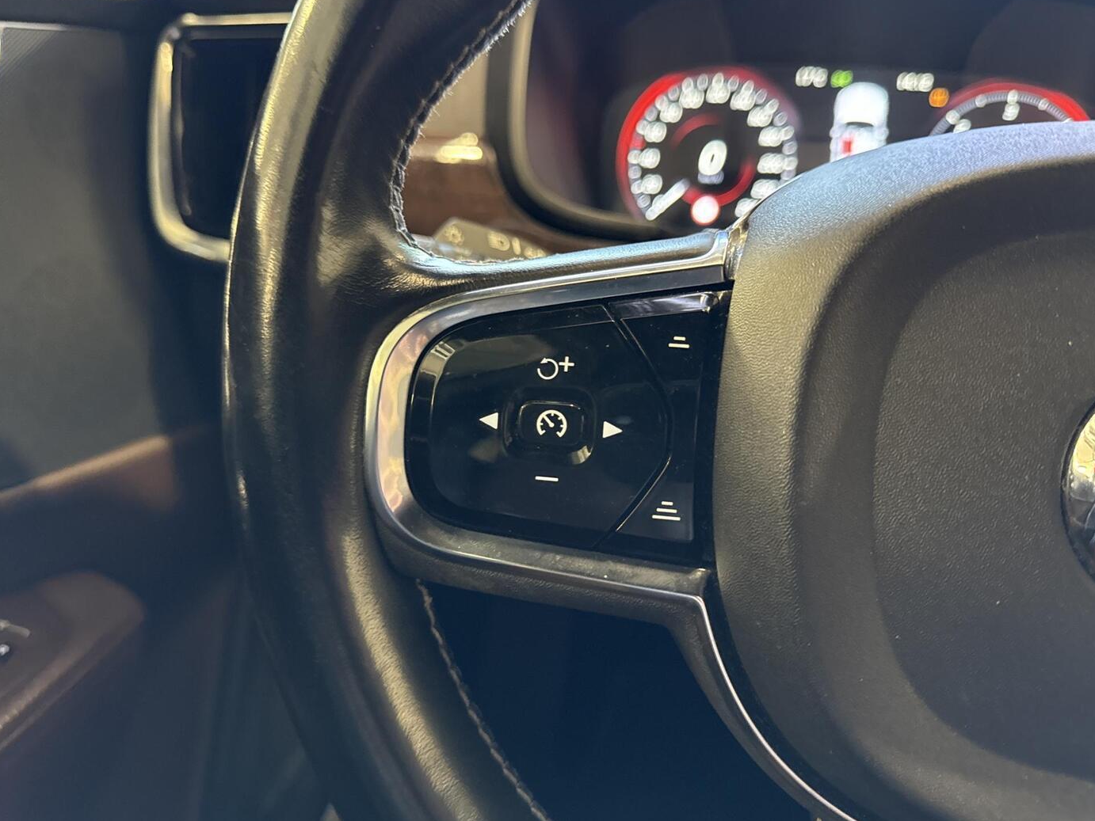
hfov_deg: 69.4
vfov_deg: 54.9
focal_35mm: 25
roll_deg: -0.8
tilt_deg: -22.5
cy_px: 397
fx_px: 791
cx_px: 566
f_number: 1.78
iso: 640
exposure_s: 1/33
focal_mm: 6.76
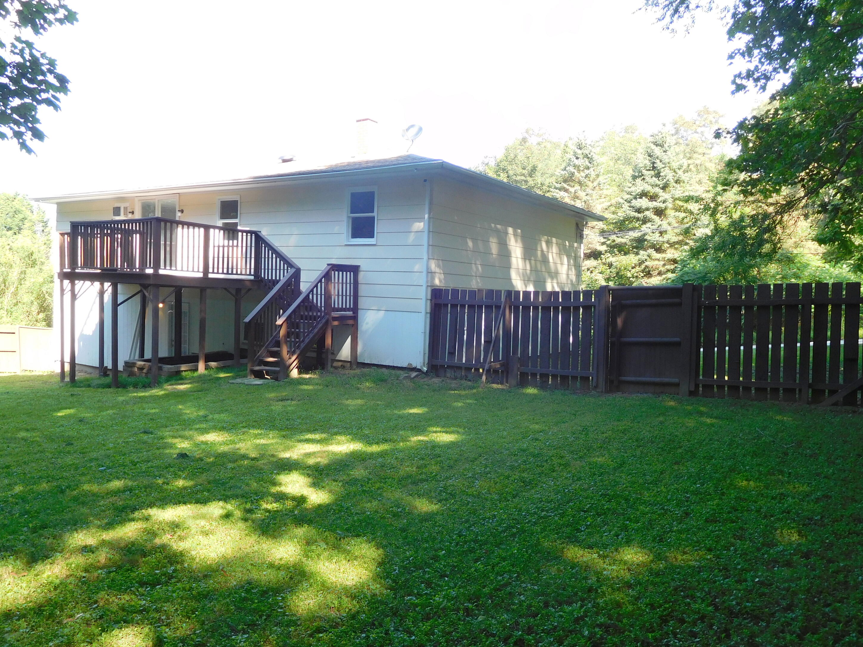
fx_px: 648
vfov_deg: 53.0
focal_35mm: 26
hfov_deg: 67.3
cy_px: 330
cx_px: 433
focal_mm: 4.5
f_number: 3.4
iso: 125
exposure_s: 1/100
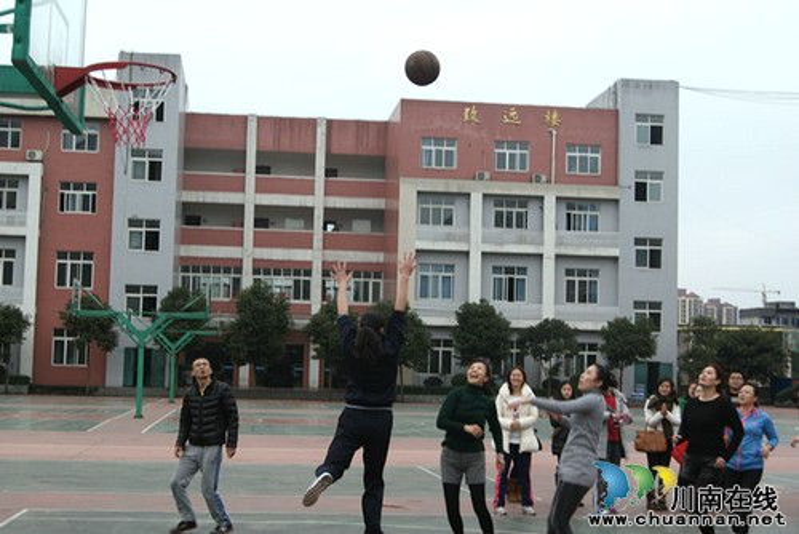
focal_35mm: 52
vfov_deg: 25.8
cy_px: 267
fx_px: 1166
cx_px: 400
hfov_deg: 37.8
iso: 100
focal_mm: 35
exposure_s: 1/160
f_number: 5.6
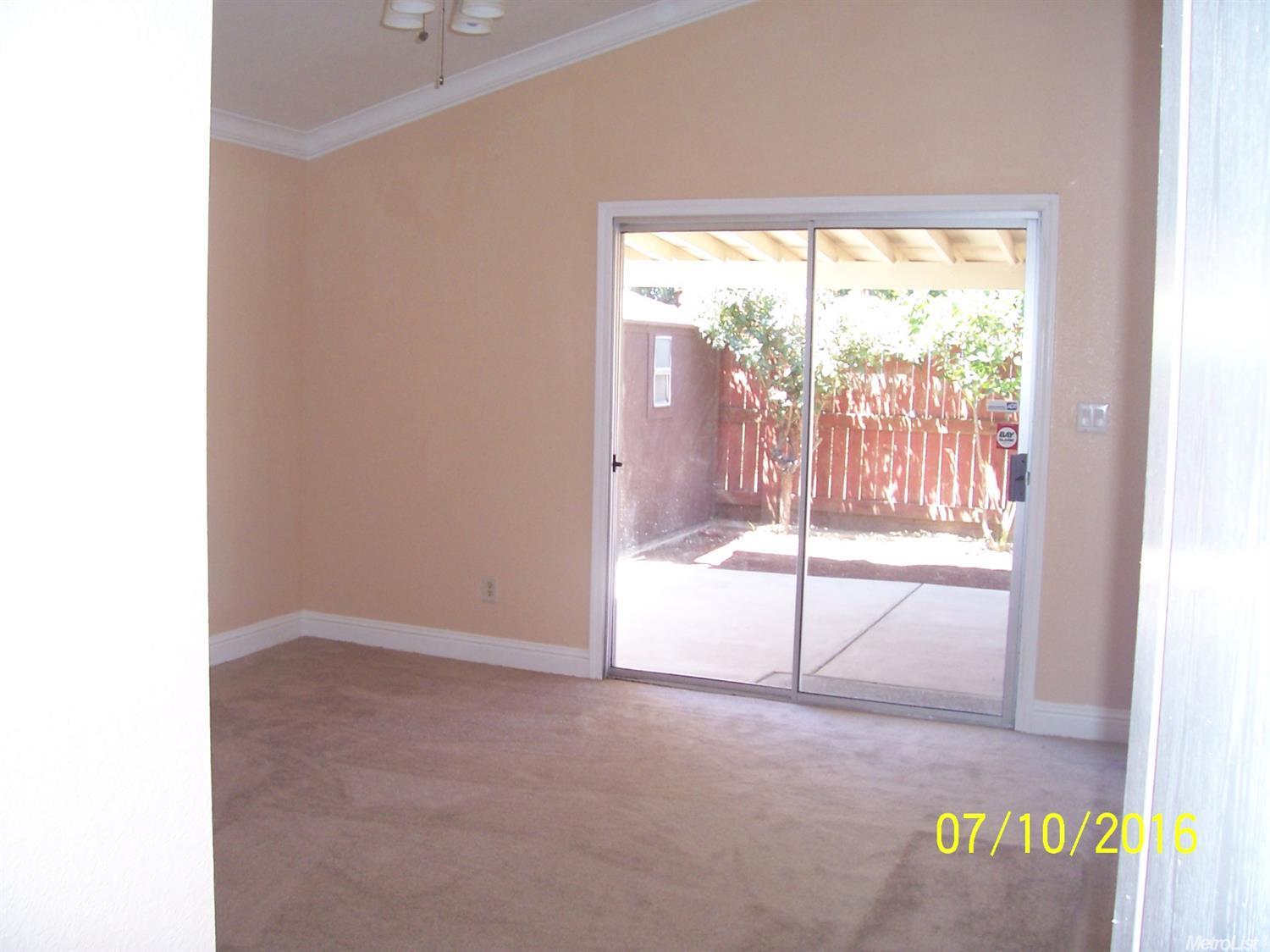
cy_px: 476
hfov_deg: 54.0
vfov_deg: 41.8
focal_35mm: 34
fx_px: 1247
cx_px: 635
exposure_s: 1/60
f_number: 2.7
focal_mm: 5.6
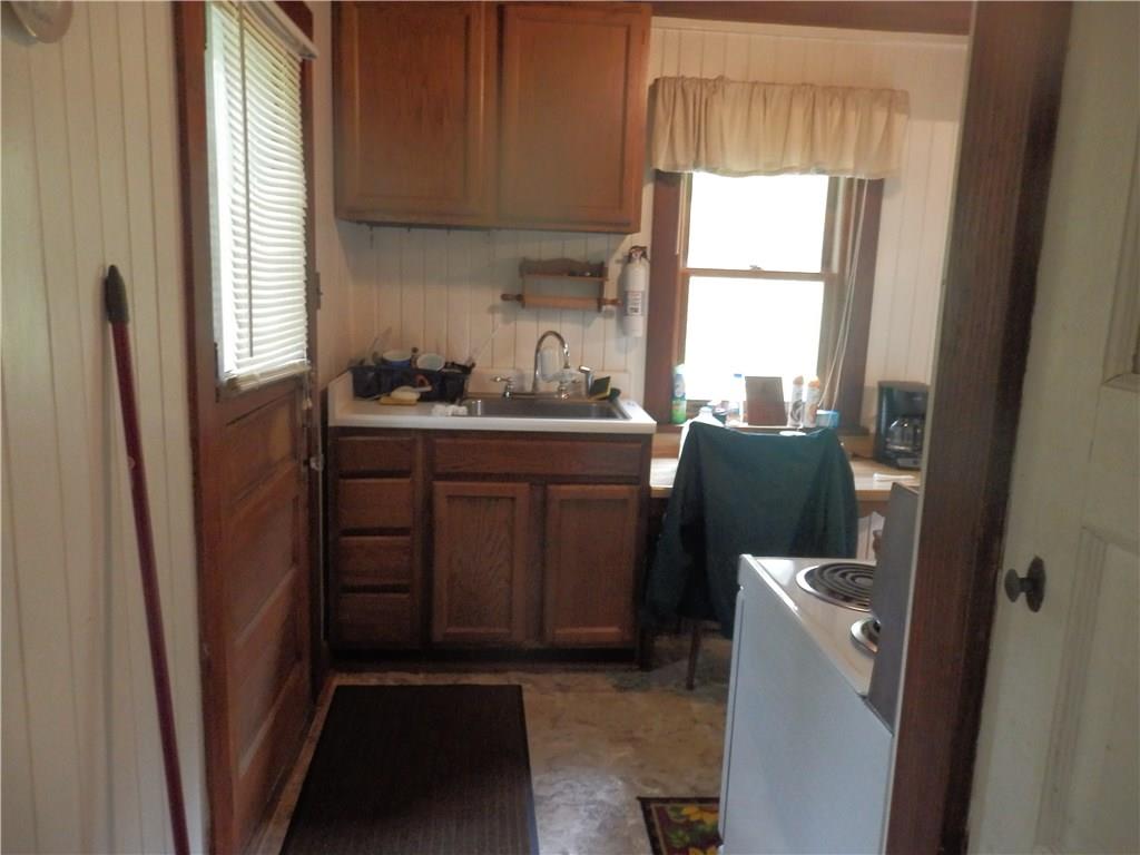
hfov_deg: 69.4
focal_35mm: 25
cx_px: 570
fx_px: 823
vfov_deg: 54.9
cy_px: 428
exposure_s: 1/25
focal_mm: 4.5
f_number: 3
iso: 800
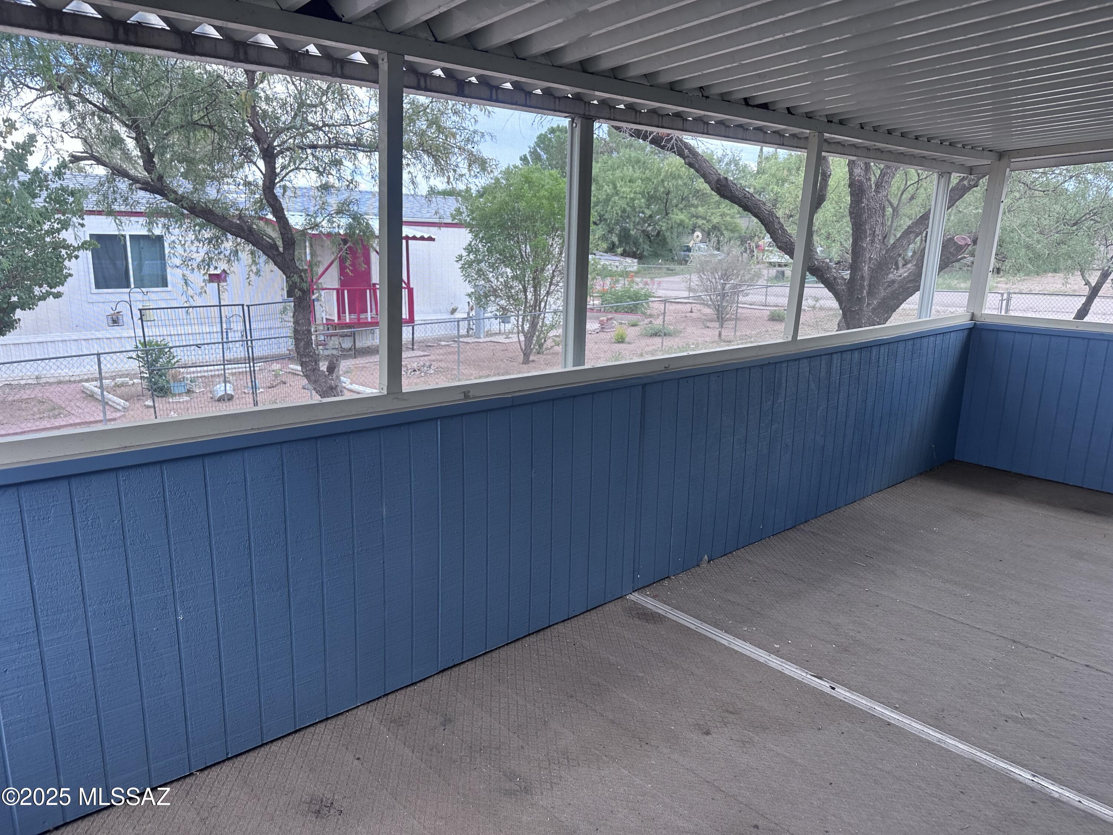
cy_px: 418
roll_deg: -1.4
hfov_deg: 71.6
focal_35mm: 24
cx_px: 556
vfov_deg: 56.8
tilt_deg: -12.3
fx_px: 772
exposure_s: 1/373
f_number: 1.78
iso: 80
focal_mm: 6.86
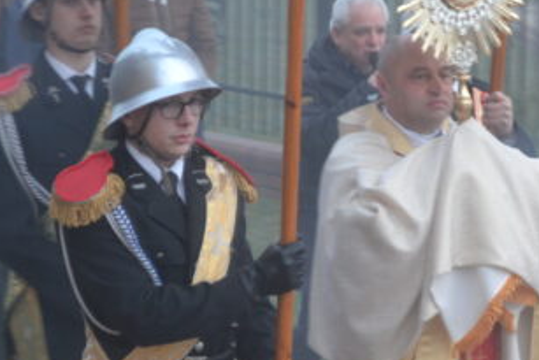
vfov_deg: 6.7
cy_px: 218
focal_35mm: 206
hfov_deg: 9.9
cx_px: 506
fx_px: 3089
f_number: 5.6
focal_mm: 55
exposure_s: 1/20
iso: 400
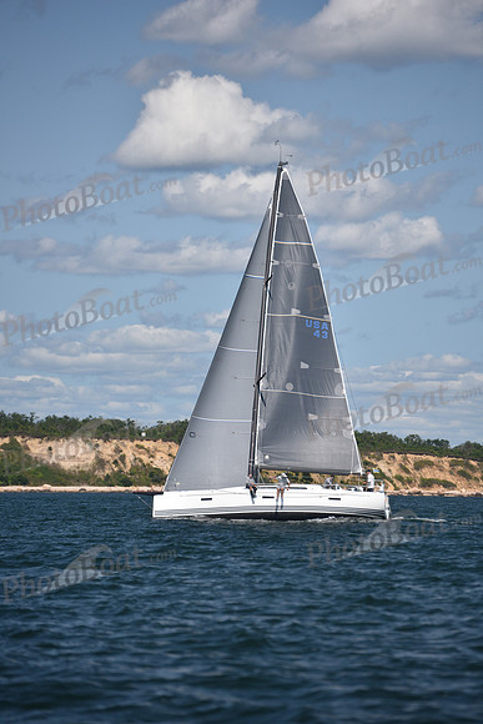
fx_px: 4022
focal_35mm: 200
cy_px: 362
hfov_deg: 6.9
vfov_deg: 10.3
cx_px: 242
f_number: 4
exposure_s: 1/2000
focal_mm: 200
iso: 250
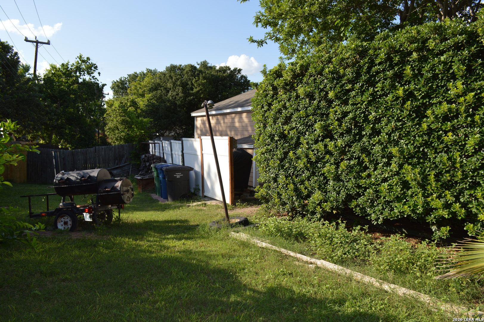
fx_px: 363
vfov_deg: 47.9
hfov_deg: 67.4
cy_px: 161
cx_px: 242
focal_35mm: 27
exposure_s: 1/200
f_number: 6.3
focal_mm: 18
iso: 100
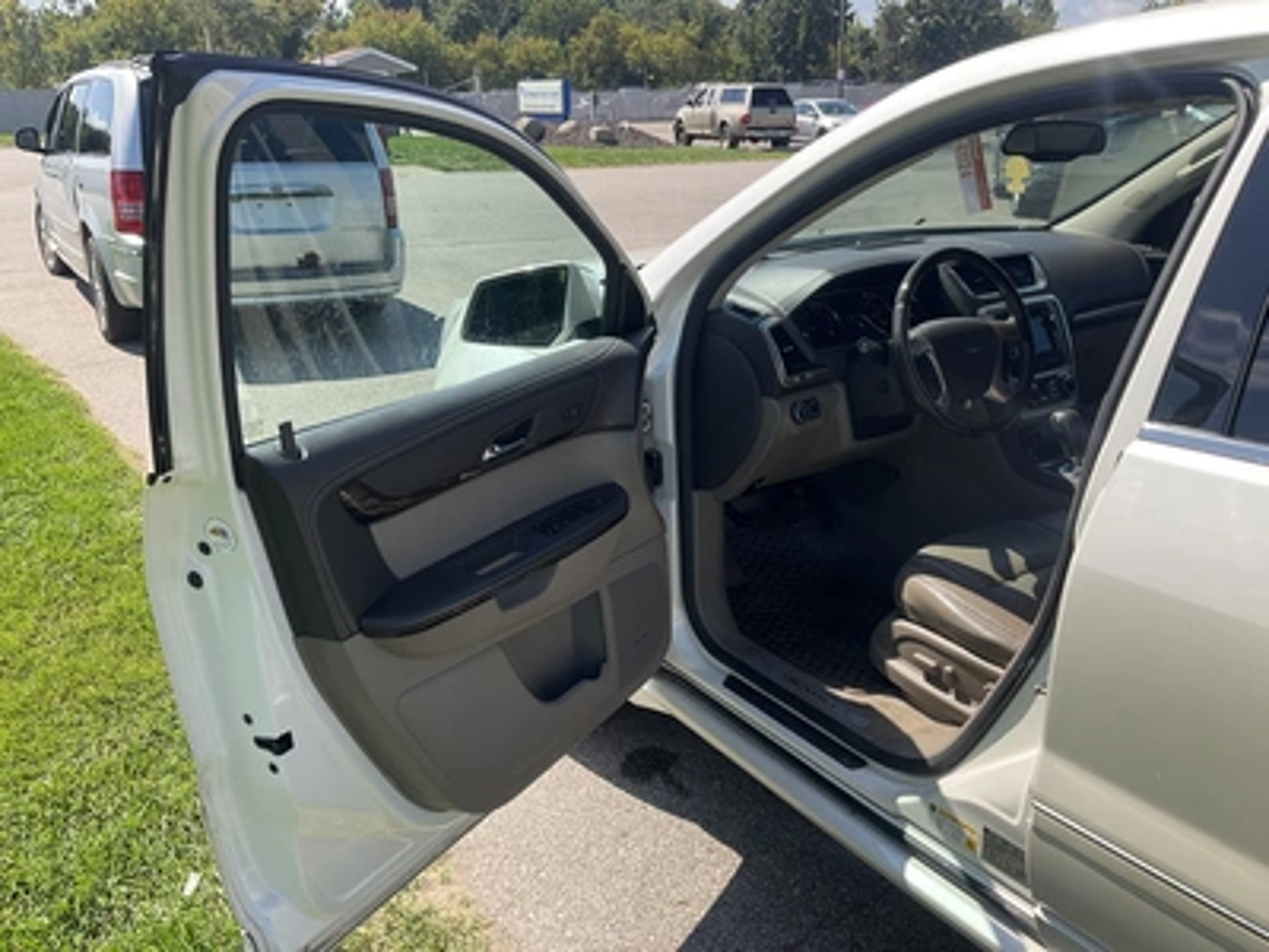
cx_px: 634
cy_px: 476
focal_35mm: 29
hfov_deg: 61.7
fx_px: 1063
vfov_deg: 48.2
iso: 25
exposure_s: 1/855
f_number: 1.8
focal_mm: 3
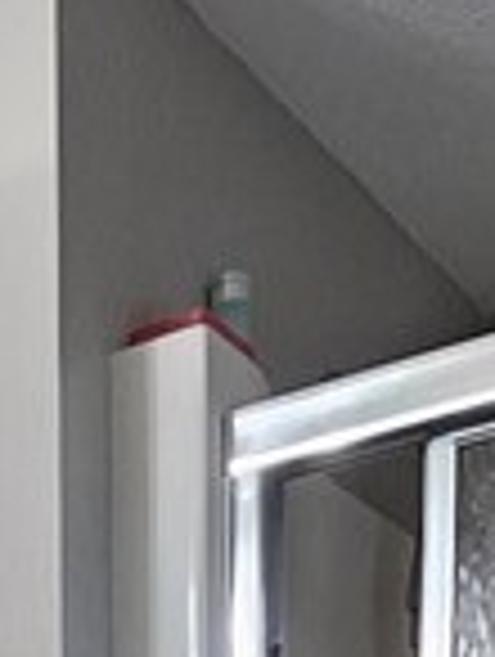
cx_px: -112
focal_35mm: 91
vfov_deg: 14.3
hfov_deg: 15.6
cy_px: 1580
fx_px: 1730
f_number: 2.2
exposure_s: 1/60
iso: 160
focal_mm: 2.2
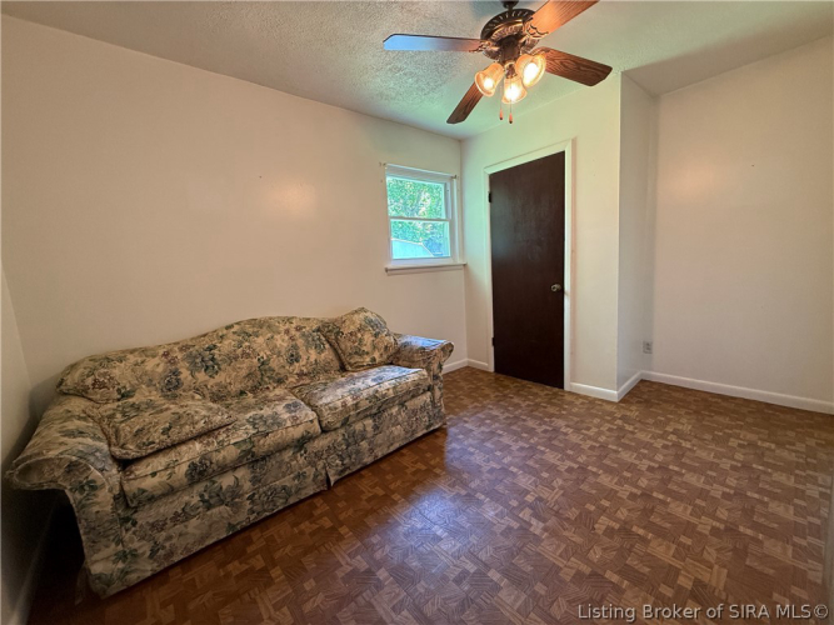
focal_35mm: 14
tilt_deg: -7.9
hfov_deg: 102.1
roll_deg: +2.9
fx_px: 337
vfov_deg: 85.7
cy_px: 312
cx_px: 417
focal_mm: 2.22
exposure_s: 1/60
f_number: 2.2
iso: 400
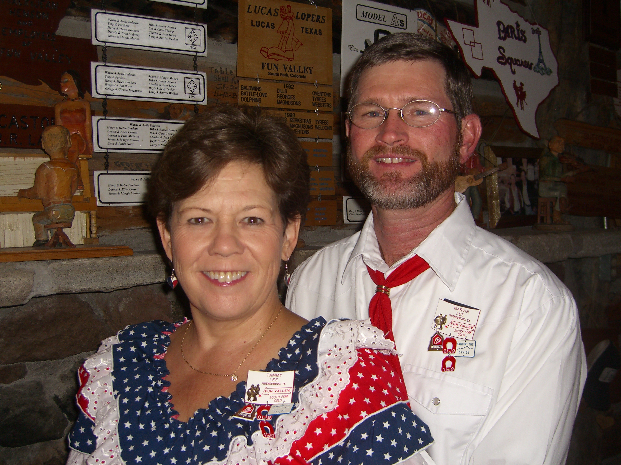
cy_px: 232
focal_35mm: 38
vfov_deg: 37.7
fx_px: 682
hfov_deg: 49.0
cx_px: 310
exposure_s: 1/60
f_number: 2.8
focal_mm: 7.9
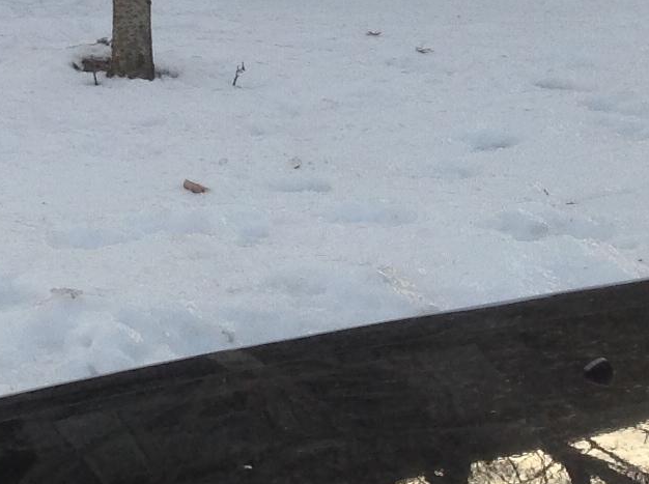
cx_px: -461
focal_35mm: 145
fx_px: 2713
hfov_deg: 12.6
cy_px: -162
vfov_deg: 10.0
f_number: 2.4
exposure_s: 1/340
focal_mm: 4.28
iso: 50
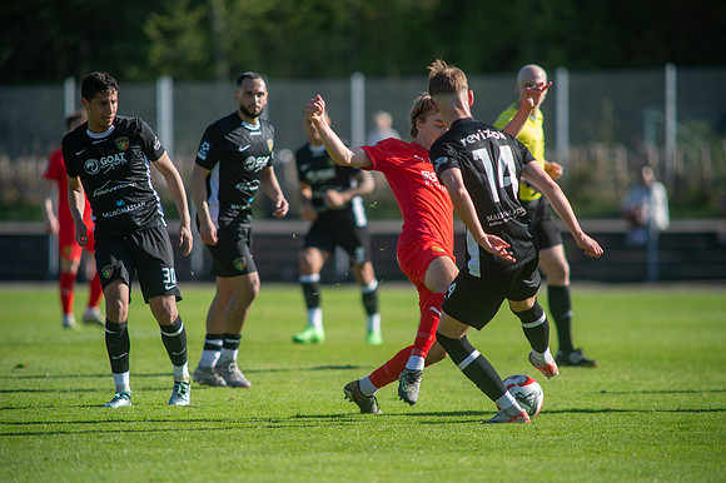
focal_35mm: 420
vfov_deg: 3.3
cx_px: 363
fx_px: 8465
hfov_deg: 4.9
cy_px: 242
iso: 320
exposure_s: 1/1600
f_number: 4
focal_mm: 420
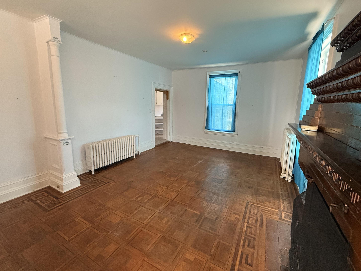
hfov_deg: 98.1
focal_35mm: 15
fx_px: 156
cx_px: 189
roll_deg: -1.0
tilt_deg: -8.0
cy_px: 127
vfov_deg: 81.6
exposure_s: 1/73
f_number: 2.2
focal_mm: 2.22
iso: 320
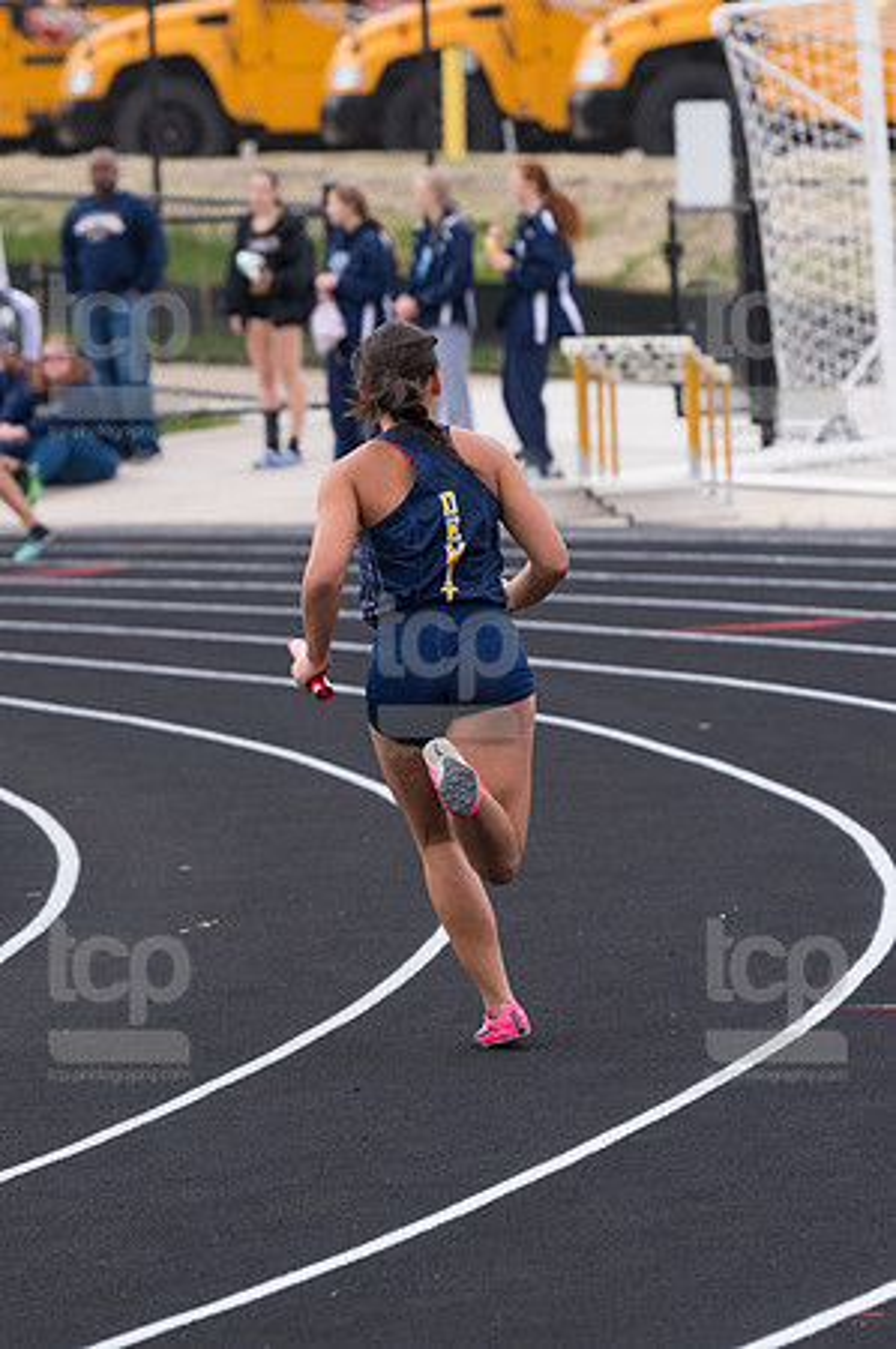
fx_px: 10103
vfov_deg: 7.6
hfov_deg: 5.1
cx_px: 448
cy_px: 674
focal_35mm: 270
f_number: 5
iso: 1250
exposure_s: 1/2000
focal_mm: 180
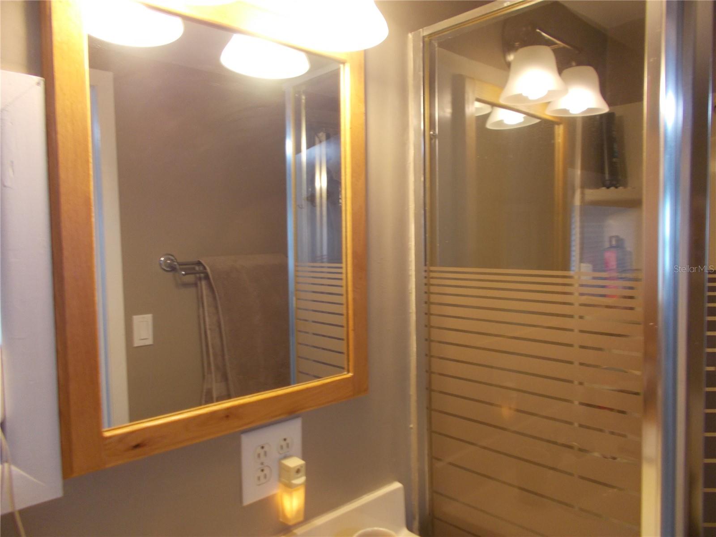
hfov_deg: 67.3
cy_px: 268
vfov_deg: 53.1
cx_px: 358
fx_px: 538
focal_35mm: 26
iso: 160
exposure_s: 1/25
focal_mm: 4.6
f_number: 3.2
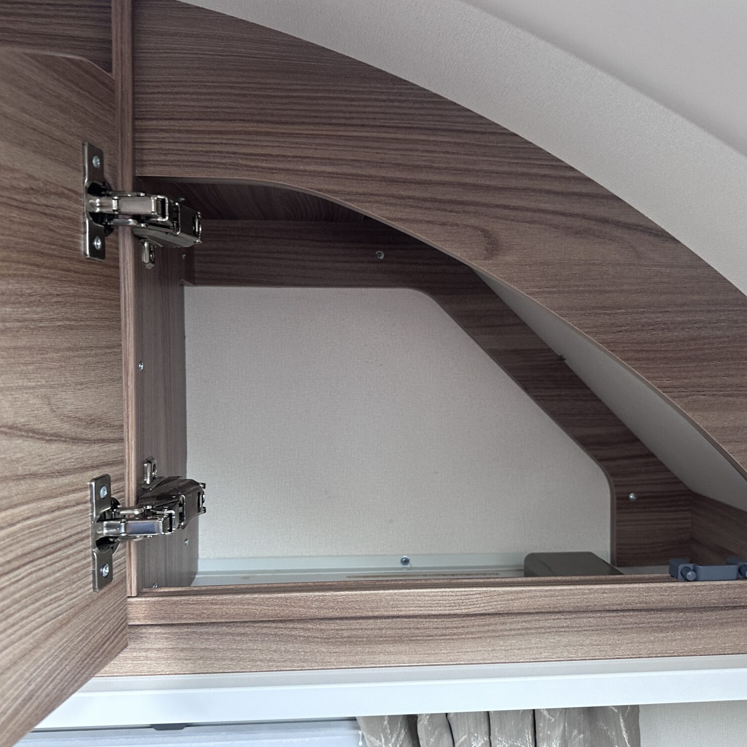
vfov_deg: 55.6
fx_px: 708
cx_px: 373
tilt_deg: -1.9
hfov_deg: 55.6
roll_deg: +0.2
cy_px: 371
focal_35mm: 29
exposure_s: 1/60
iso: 250
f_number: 1.78
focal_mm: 6.86
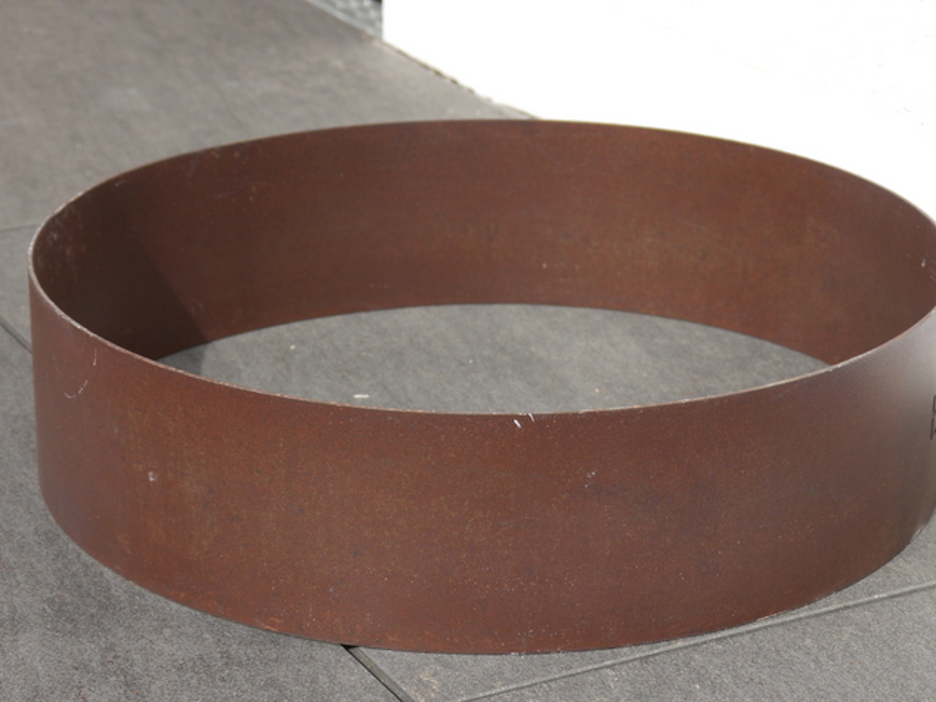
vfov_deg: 14.0
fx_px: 2865
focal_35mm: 106
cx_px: 489
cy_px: 401
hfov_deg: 18.6
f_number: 7.1
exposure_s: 1/200
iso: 160
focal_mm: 42
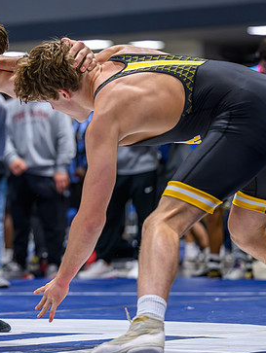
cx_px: 6
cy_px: 174
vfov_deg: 9.9
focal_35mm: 199
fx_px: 2035
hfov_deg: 7.4
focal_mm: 102
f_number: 2.8
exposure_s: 1/800
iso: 3200
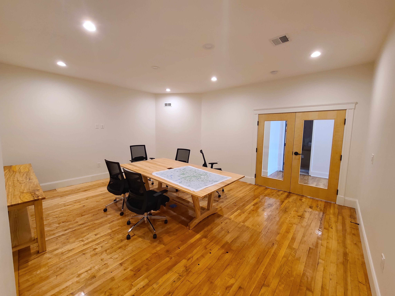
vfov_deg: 89.9
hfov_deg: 106.2
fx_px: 148
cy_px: 148
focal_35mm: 13
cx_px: 198
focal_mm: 2.2
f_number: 2.2
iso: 400
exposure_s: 1/59
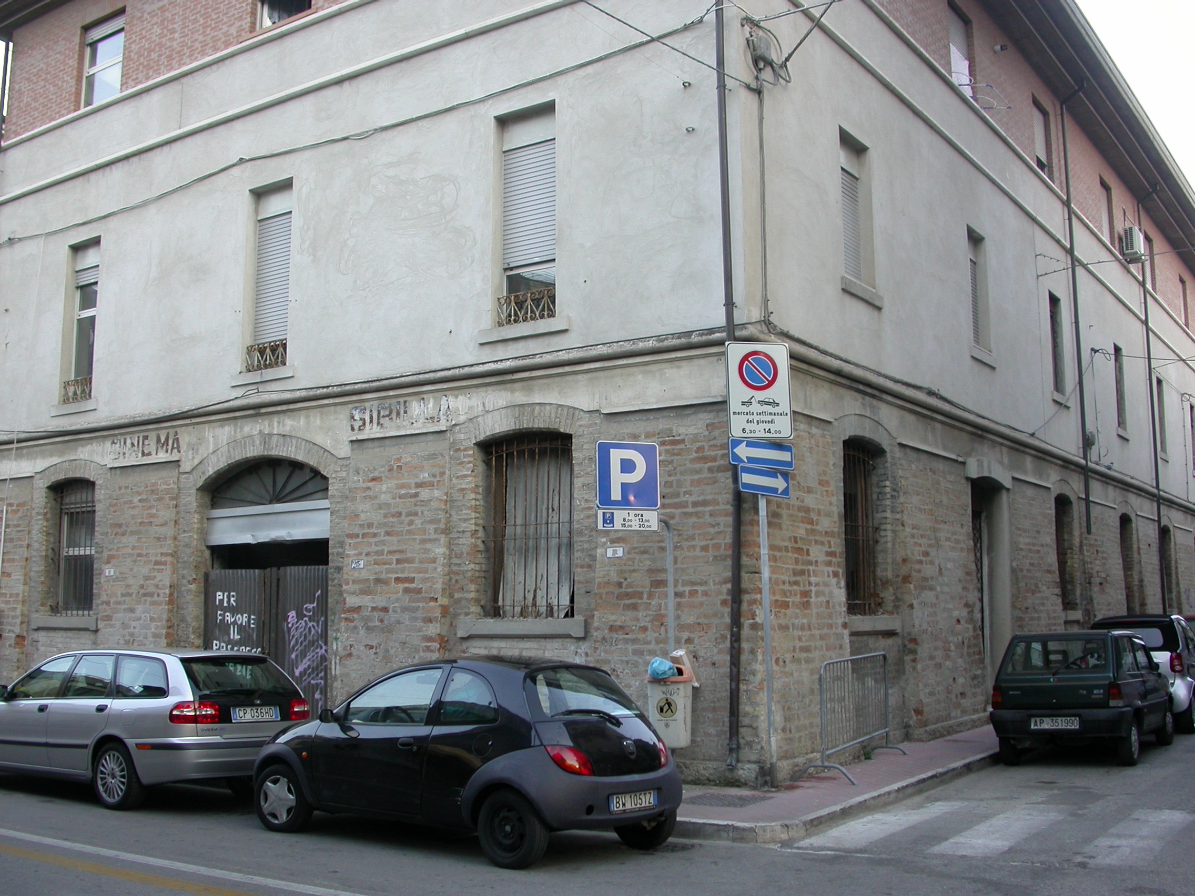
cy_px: 448
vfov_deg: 37.7
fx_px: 1312
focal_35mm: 38
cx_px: 598
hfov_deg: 49.0
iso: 100
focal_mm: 7.85
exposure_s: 1/60.8
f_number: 3.3
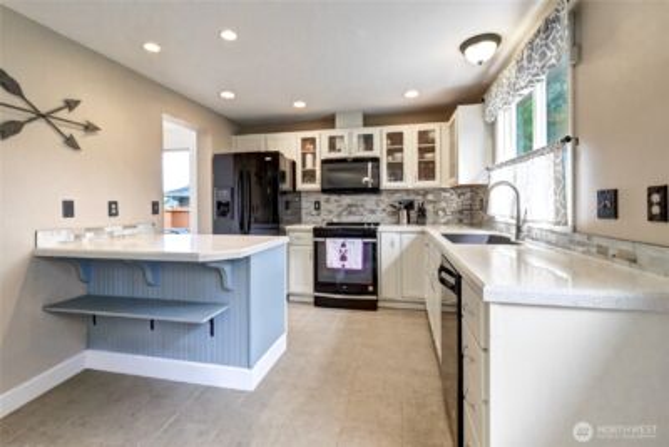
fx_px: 279
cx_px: 334
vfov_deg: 77.4
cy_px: 224
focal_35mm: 15
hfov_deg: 100.4
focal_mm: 10
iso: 3200
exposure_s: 1/13
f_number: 11
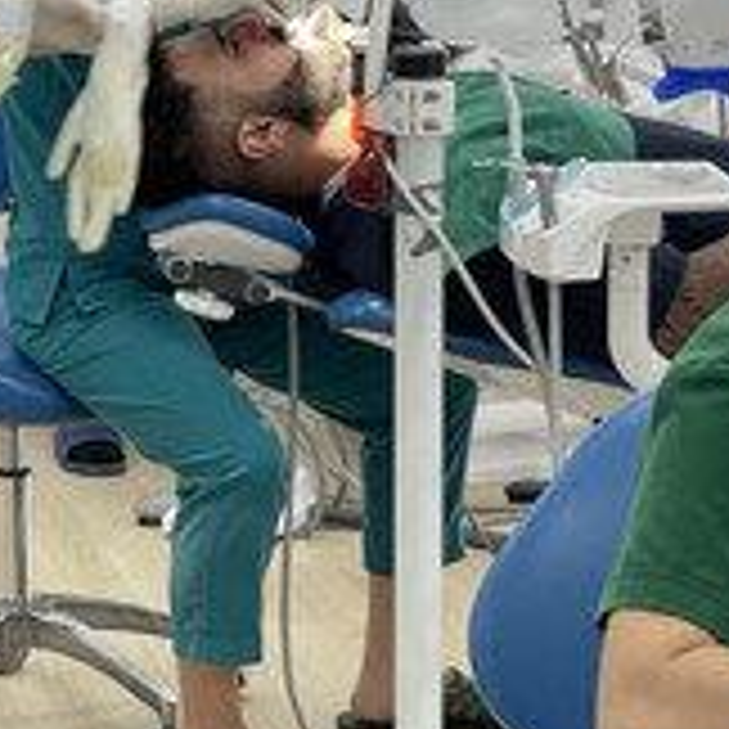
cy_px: 112
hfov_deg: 10.0
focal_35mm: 175
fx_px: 4170
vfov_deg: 10.0
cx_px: 628
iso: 80
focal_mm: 7.5
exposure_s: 1/100
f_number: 2.2
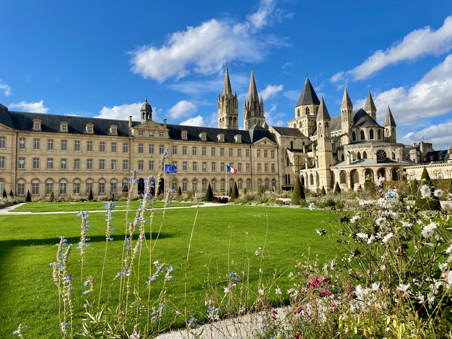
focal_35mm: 26
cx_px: 226
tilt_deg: +3.2
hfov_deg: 67.3
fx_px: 339
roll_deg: +3.5
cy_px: 170
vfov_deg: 53.1
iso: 32
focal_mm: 4.2
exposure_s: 1/3731
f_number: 1.6
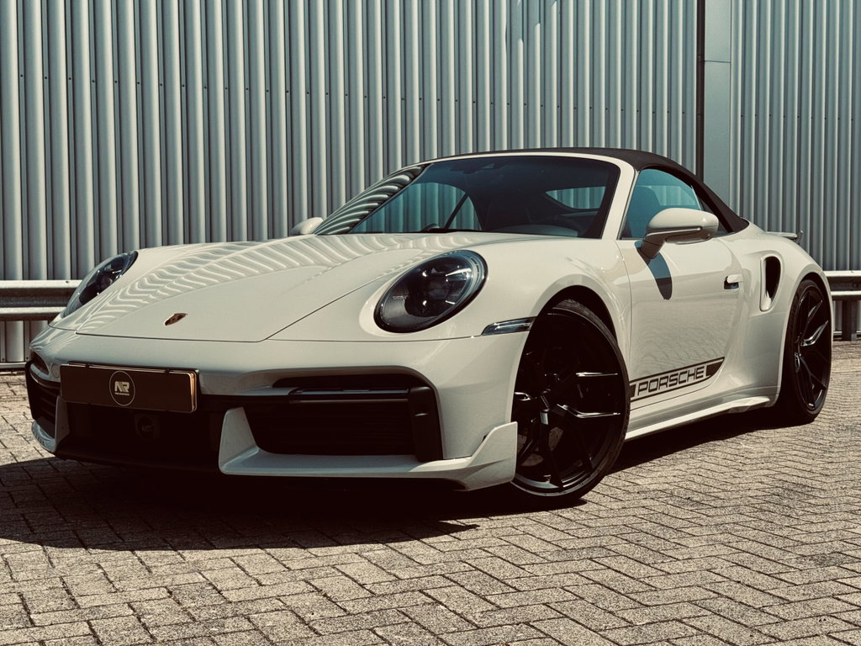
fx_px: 1194
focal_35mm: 48
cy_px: 323
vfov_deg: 30.3
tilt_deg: -1.8
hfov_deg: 39.7
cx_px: 430
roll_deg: +1.0
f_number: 1.78
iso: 64
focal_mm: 6.76
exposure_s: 1/5848
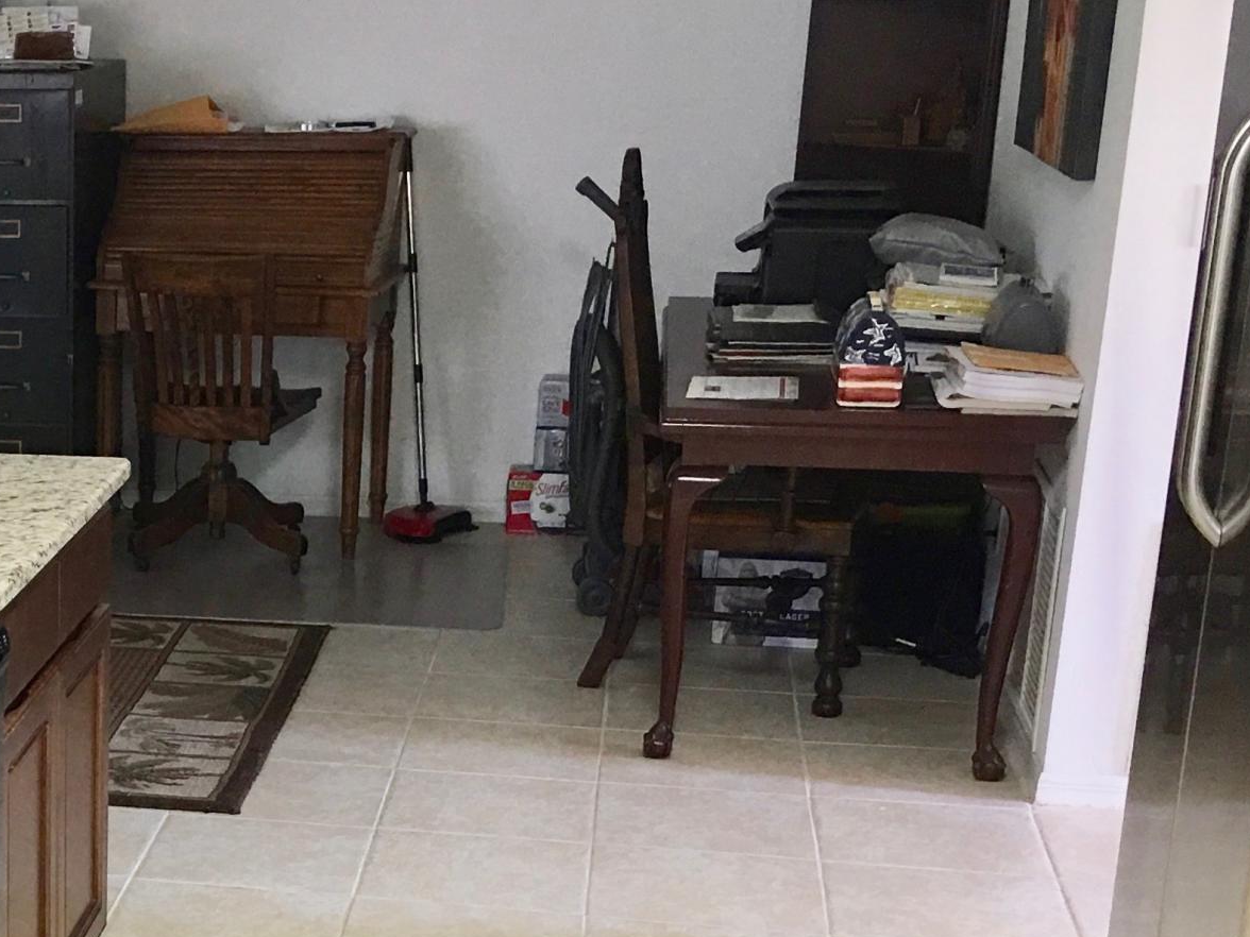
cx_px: -118
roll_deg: +1.0
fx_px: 2672
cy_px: 837
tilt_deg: -15.7
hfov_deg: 24.6
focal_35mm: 74
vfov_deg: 19.5
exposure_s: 1/15
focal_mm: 4.15
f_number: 2.2
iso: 40
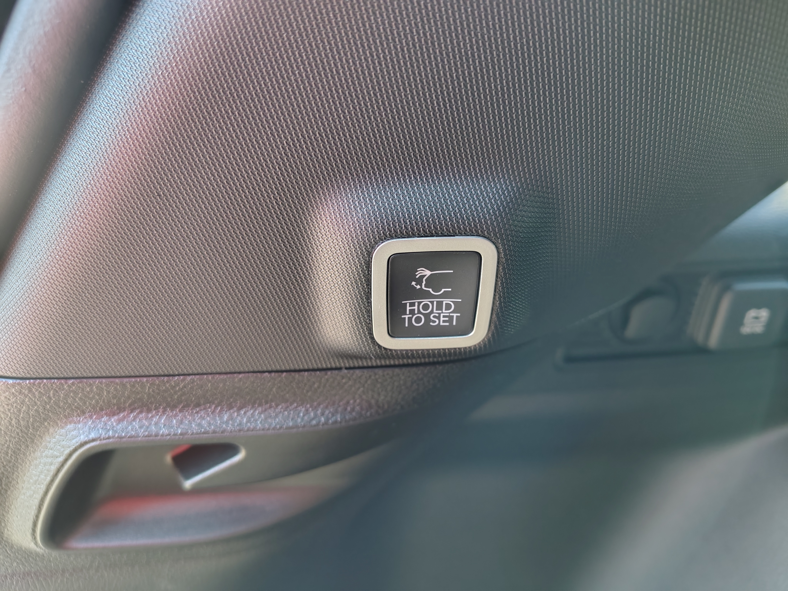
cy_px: 296
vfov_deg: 56.8
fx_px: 546
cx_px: 394
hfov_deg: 71.6
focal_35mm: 24
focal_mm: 5.56
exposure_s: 1/50
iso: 1003
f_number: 1.8
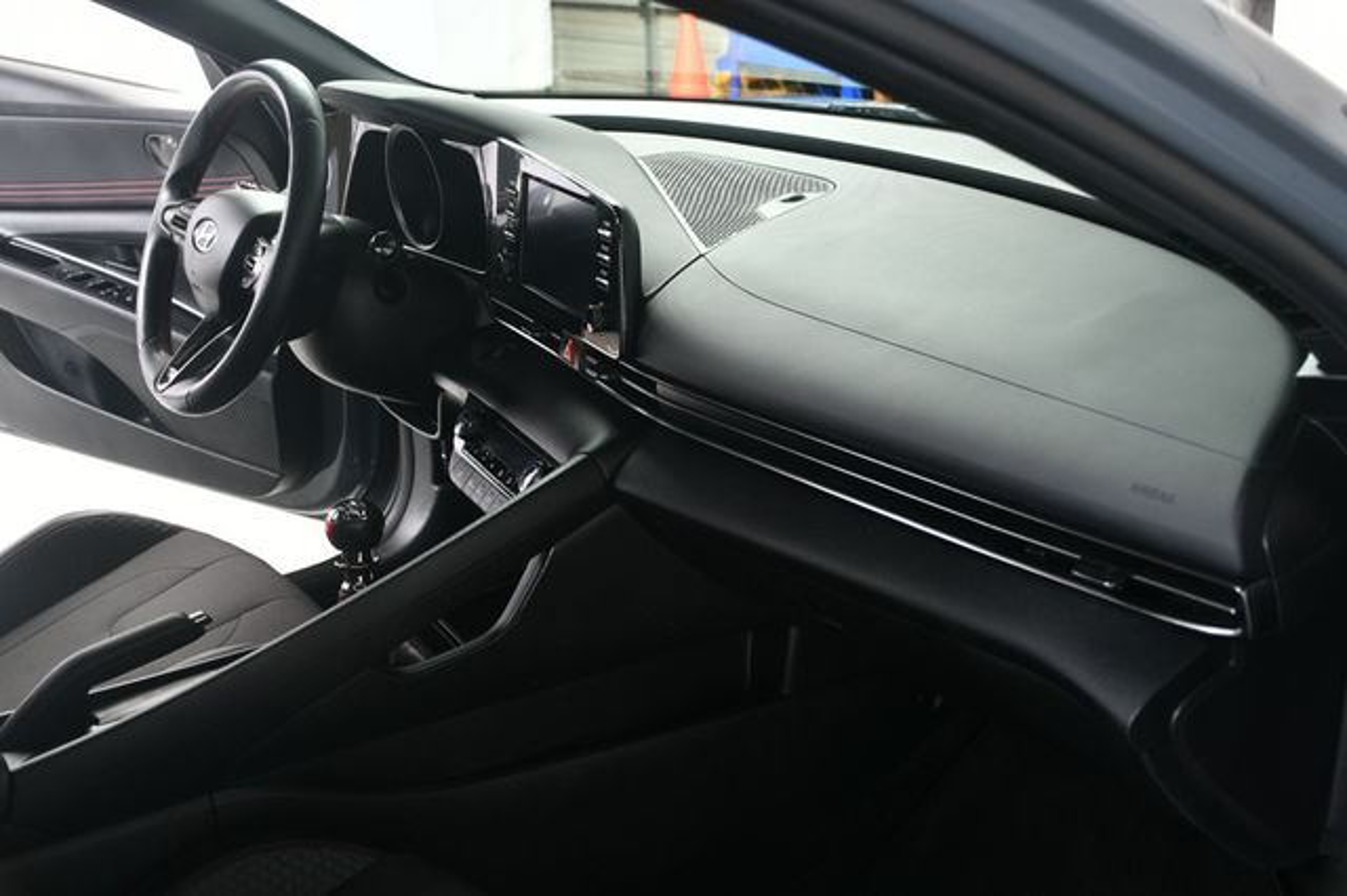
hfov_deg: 48.5
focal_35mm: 40
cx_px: 674
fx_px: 1496
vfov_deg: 33.4
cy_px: 448
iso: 100
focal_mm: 27
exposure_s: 1/160
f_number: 4
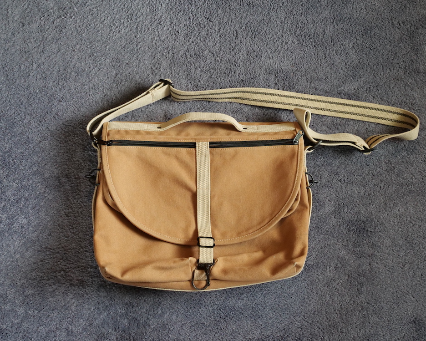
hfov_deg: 39.5
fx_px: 593
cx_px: 211
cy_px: 171
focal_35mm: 47
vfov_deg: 32.1
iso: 1600
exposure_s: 1/60
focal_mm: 22
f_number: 6.3
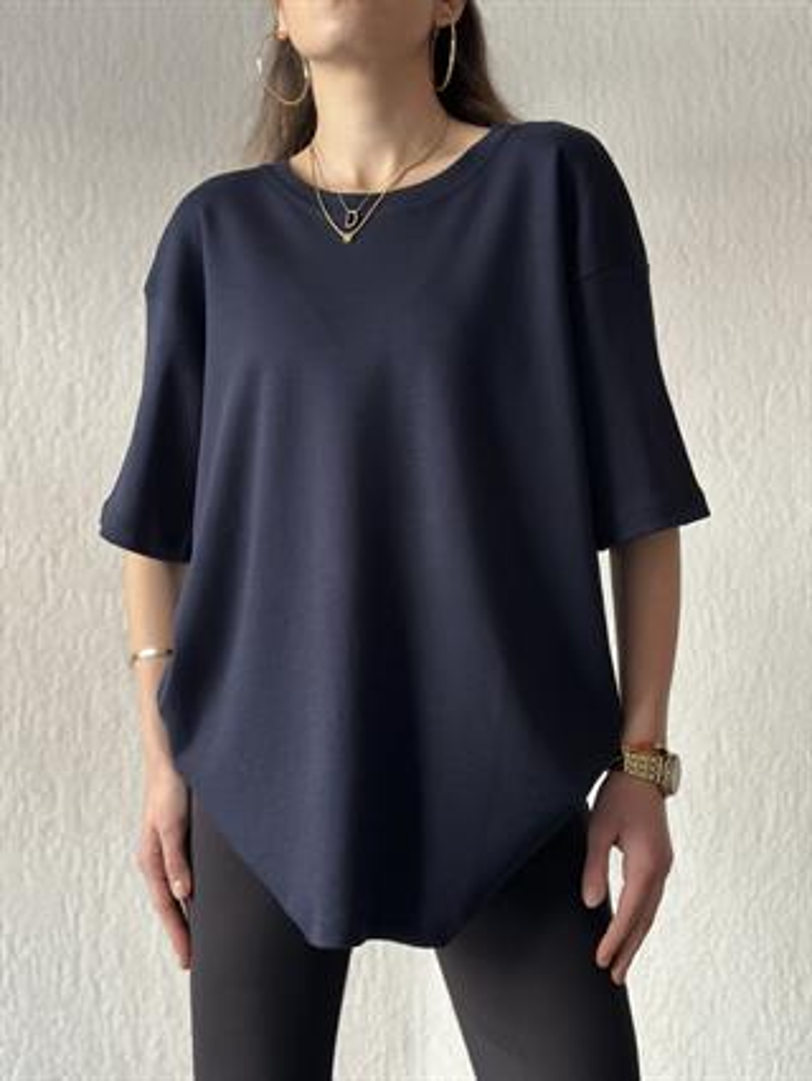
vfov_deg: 39.6
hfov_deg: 30.3
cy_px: 540
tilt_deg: +4.9
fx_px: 1500
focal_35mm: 48
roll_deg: +0.4
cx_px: 406
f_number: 1.78
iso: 125
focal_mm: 6.86
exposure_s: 1/91
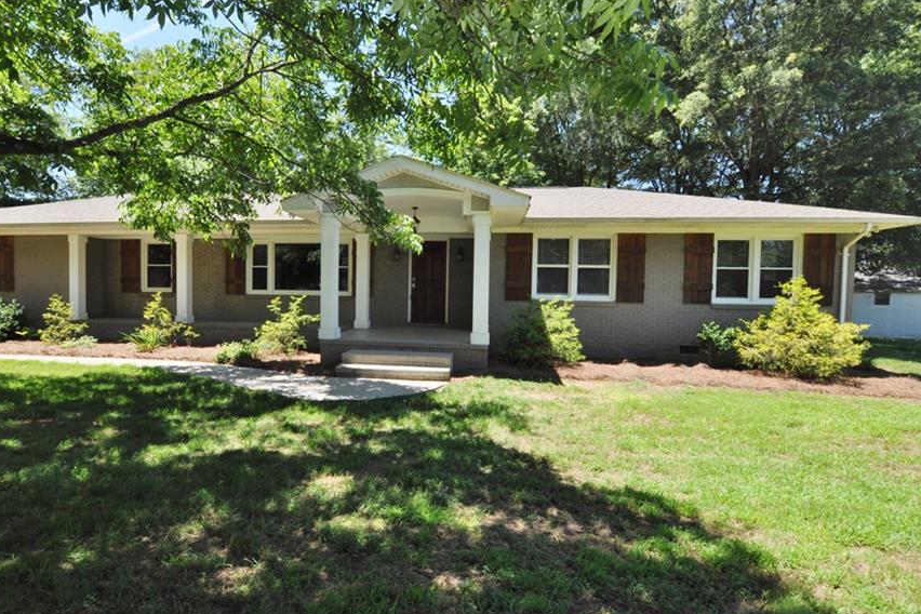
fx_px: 460
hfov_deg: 89.6
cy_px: 313
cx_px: 403
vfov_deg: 67.4
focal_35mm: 18
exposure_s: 1/200
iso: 400
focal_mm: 10
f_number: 13
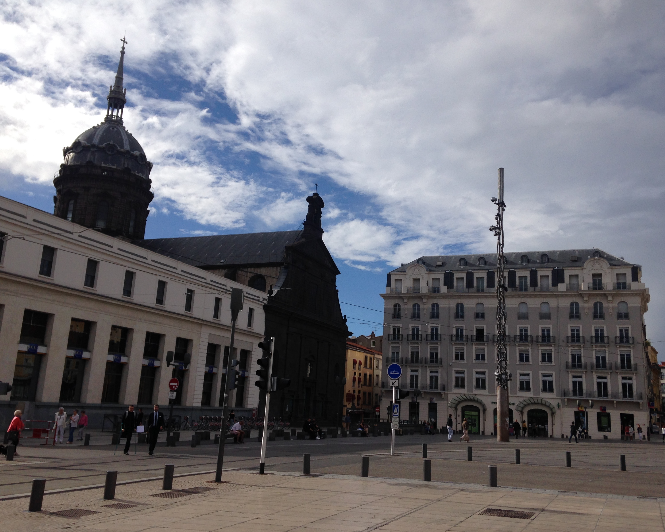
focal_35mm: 35
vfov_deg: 42.2
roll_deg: -0.9
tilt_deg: +10.1
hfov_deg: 51.5
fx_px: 689
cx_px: 354
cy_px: 265
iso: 50
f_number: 2.4
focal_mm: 4.12
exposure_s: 1/3195
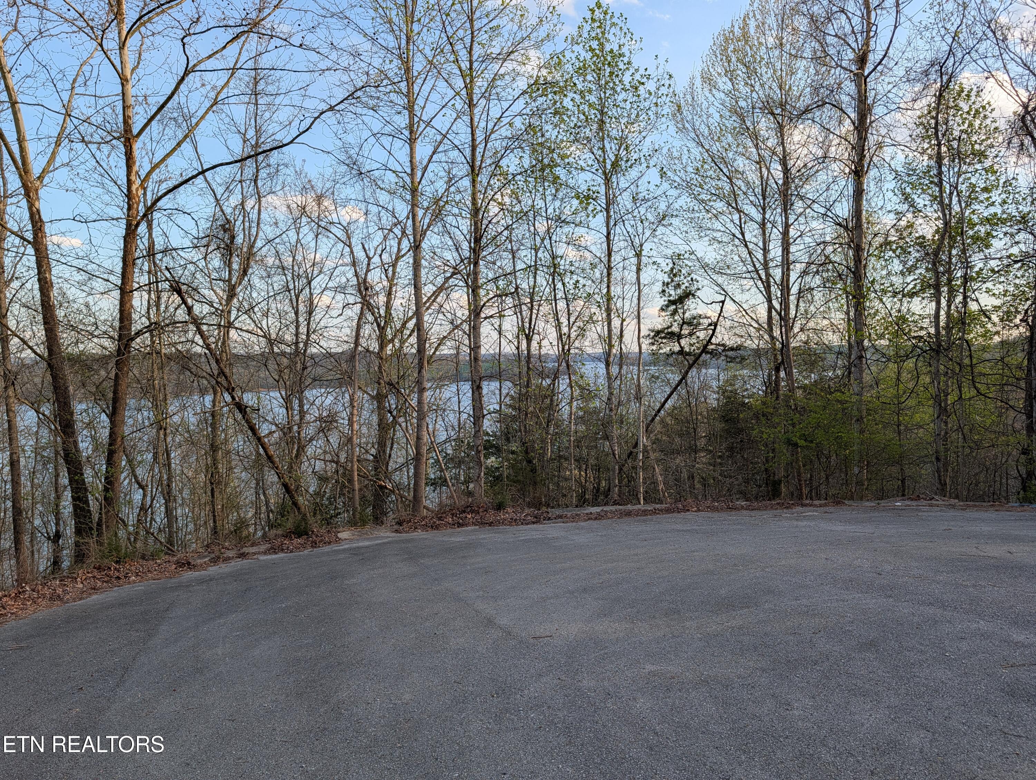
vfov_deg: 56.9
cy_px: 390
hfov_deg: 71.5
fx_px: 719
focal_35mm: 24
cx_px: 518
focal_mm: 6.9
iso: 20
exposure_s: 1/459
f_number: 1.68
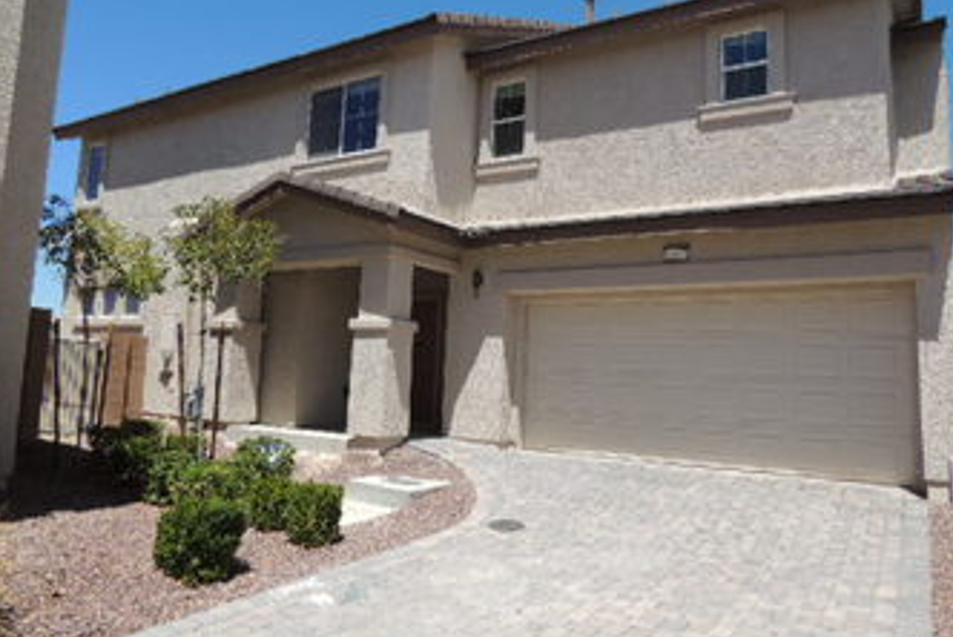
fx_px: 689
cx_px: 494
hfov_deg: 69.3
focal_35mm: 26
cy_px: 290
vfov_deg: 49.6
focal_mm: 4.3
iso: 100
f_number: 3
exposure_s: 1/1250
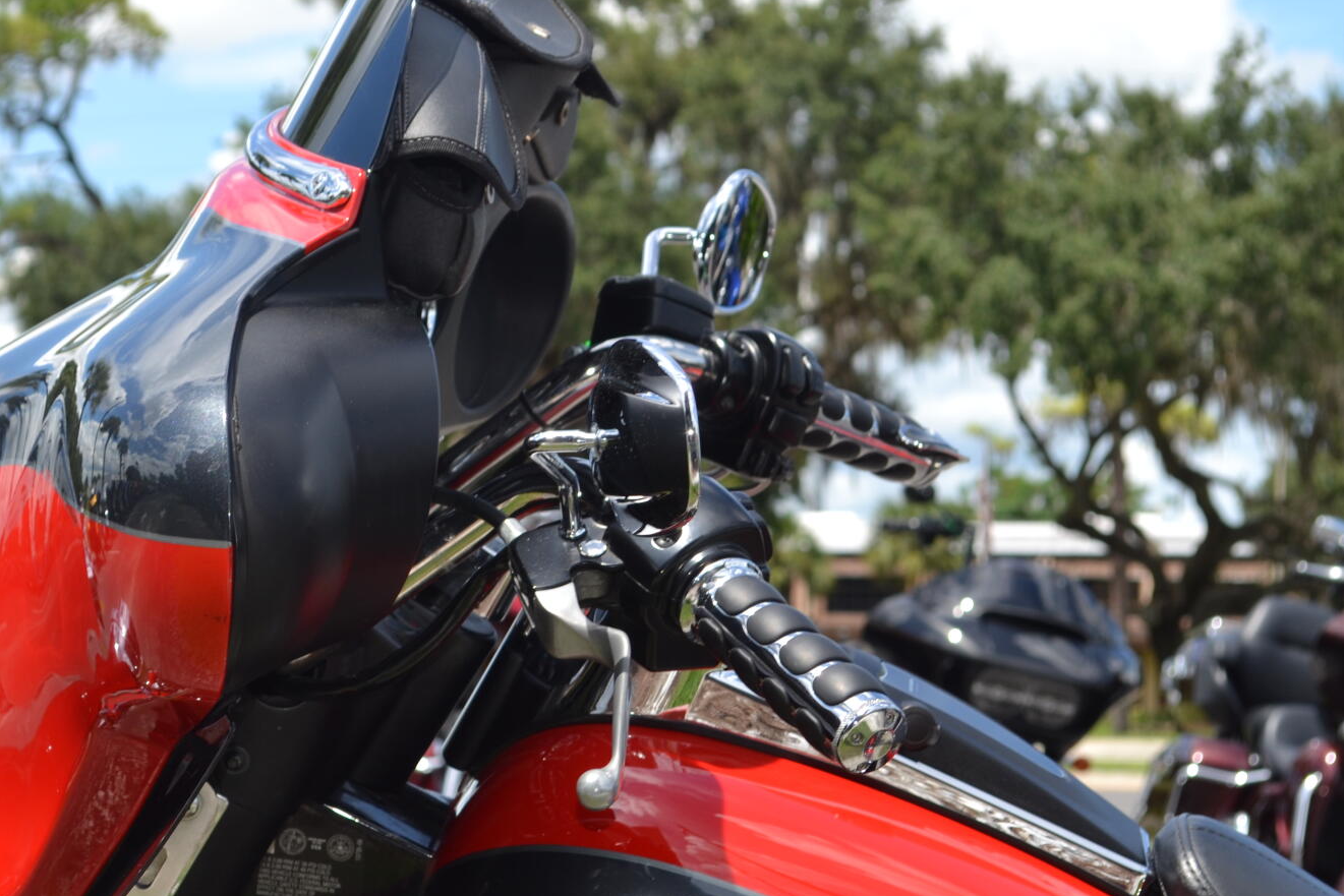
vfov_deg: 12.5
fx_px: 4069
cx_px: 528
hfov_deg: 18.7
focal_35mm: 109
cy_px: 635
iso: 100
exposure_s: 1/200
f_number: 8
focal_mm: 48
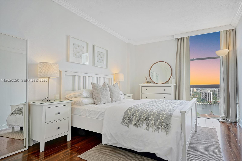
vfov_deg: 61.9
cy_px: 80
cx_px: 121
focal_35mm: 20
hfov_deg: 84.0
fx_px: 134
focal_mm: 20
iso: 250
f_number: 8
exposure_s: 1/60
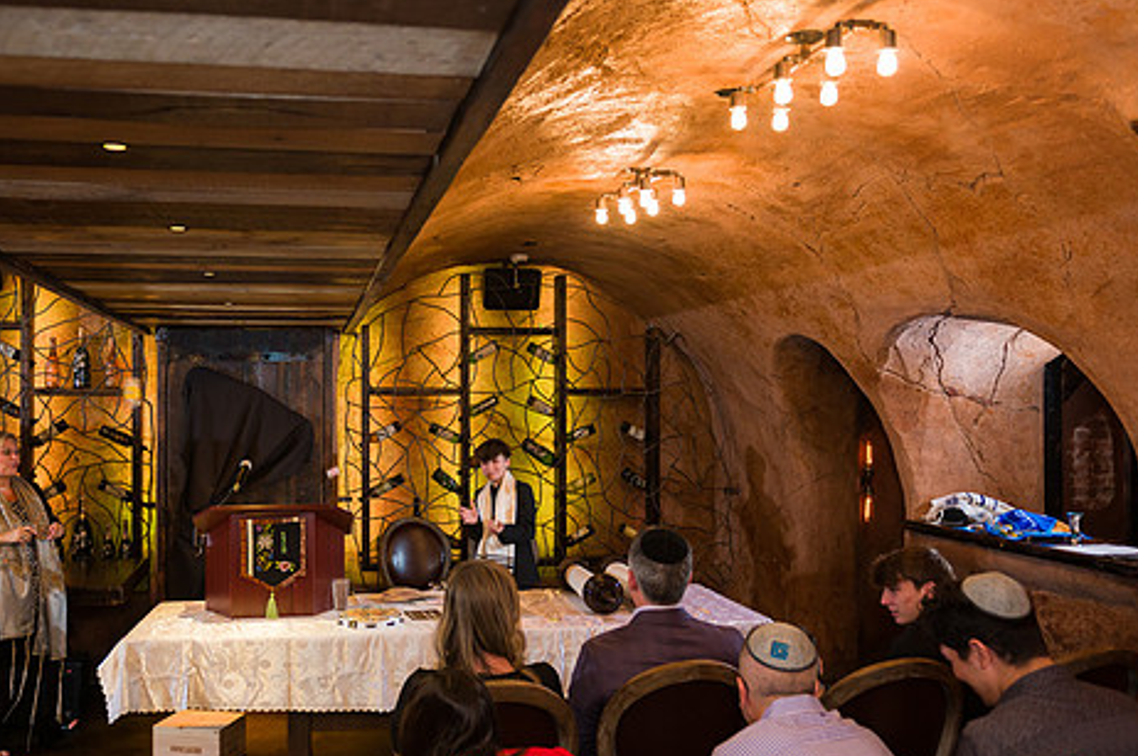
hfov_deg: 58.6
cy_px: 392
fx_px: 1010
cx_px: 492
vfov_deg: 41.0
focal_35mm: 32
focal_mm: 24
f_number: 4
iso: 1250
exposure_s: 1/200
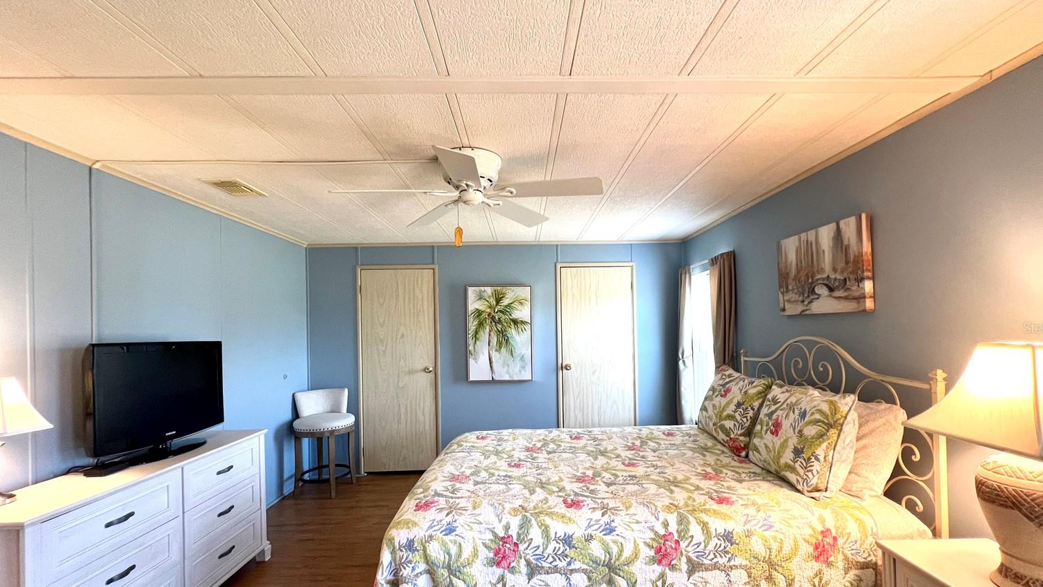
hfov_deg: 103.0
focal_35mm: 15
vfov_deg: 70.3
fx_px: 415
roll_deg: +1.3
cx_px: 536
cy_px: 327
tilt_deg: -0.4
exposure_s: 1/60
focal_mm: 1.57
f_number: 1.8
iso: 160
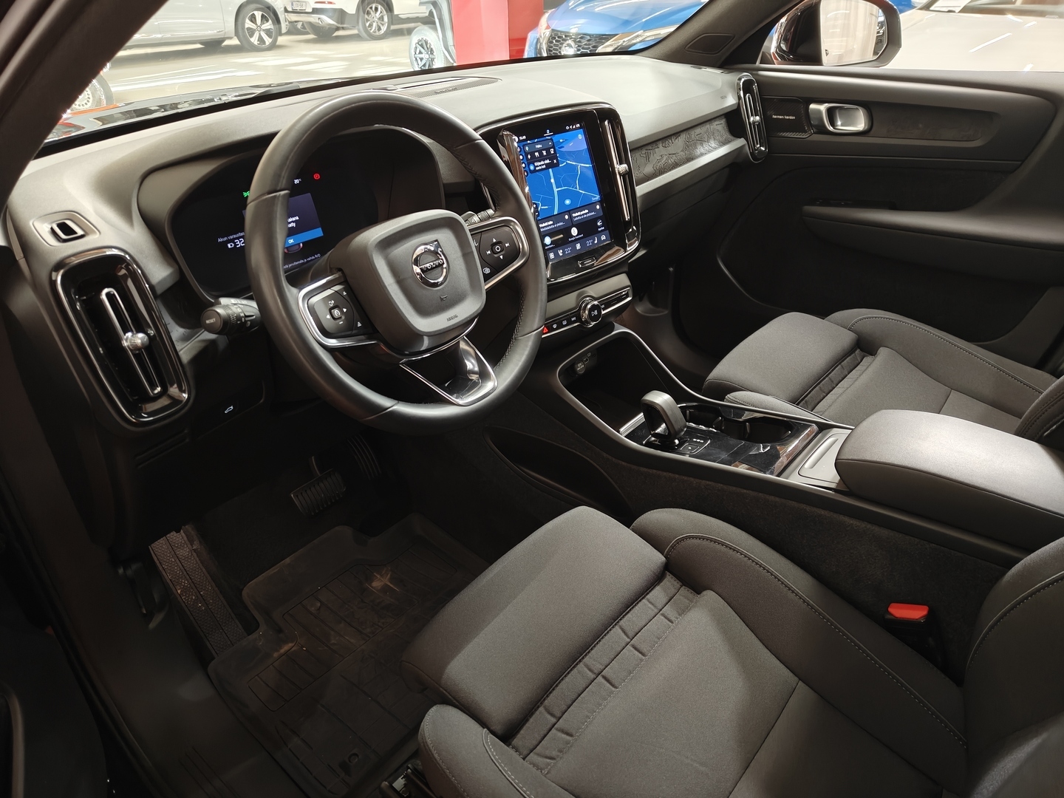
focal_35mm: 24
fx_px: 738
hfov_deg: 71.6
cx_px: 532
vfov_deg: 56.8
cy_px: 399
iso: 200
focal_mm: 5.59
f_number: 1.8
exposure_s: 1/33
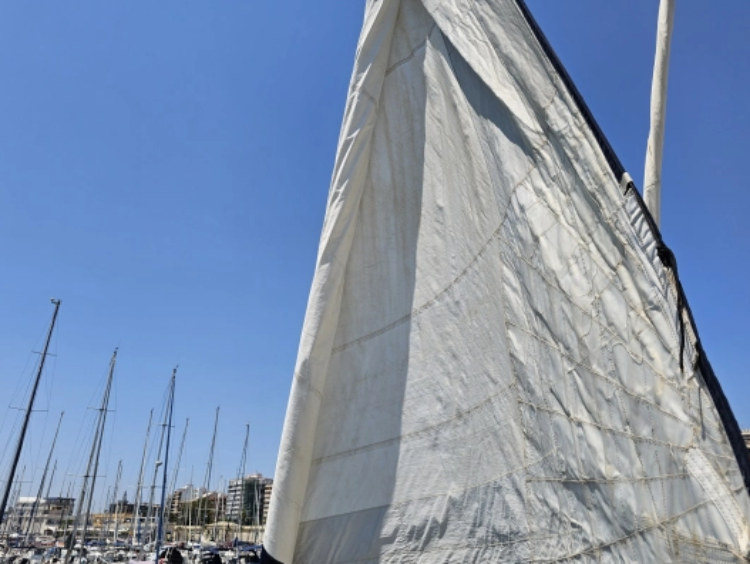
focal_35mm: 24
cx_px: 361
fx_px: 520
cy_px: 281
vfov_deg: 56.9
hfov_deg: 71.5
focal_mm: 6.3
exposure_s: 1/1465
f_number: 1.7
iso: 10
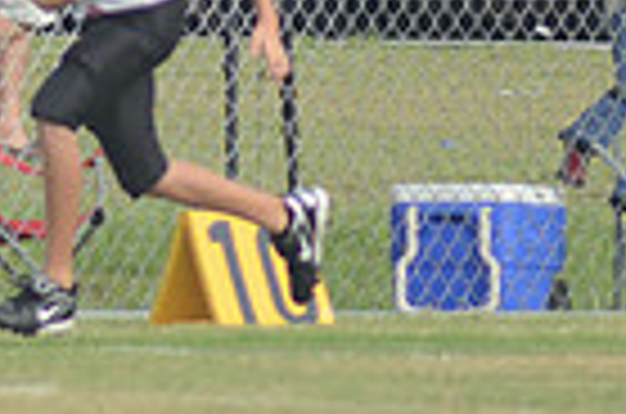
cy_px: -36
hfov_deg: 1.2
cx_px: 185
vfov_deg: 0.8
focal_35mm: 1686
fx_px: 29251
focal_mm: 270
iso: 400
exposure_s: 1/1000
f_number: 6.3
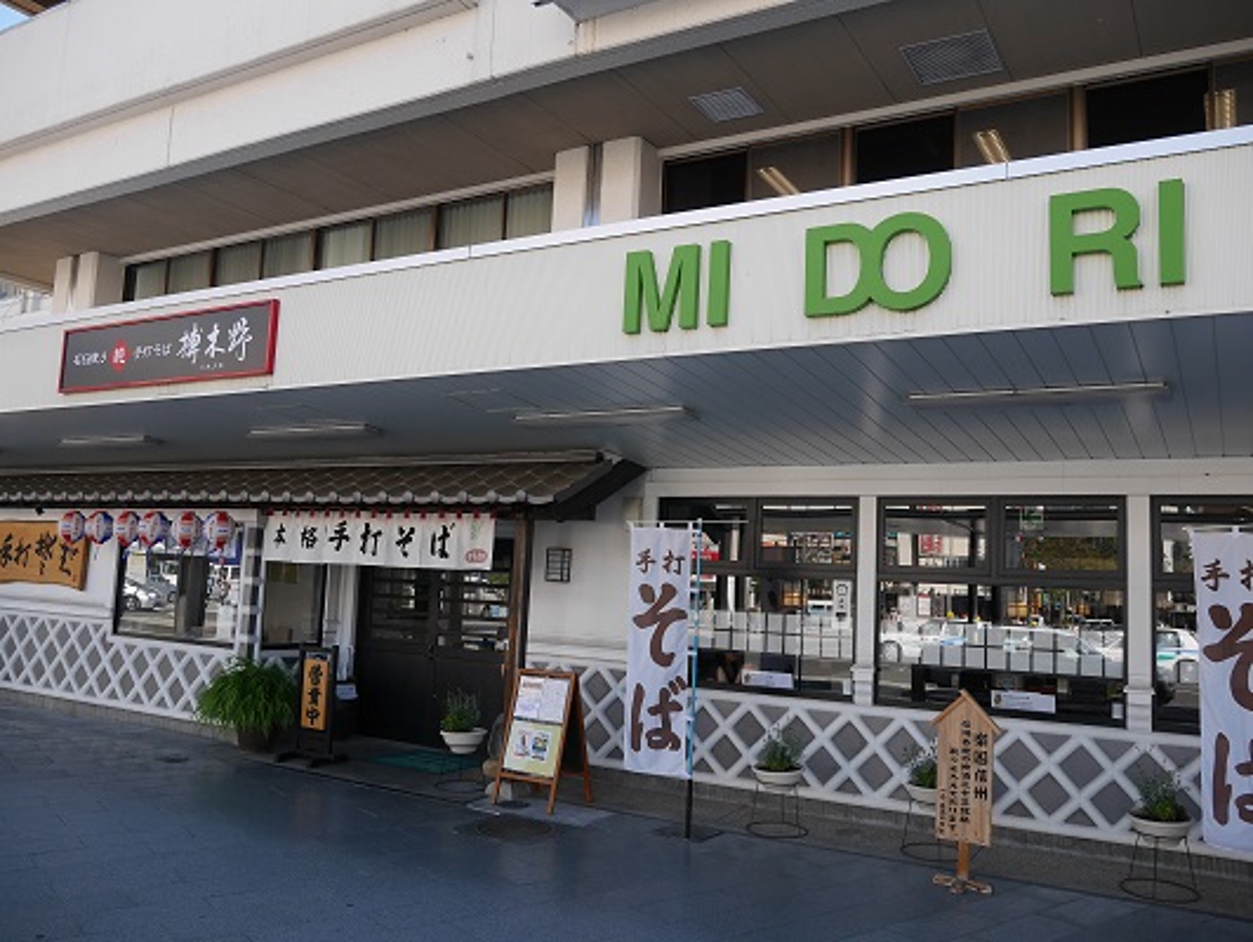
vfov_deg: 49.8
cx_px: 626
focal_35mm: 28
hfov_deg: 63.4
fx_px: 1014
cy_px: 471
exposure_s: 1/250
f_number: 5
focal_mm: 14
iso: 200
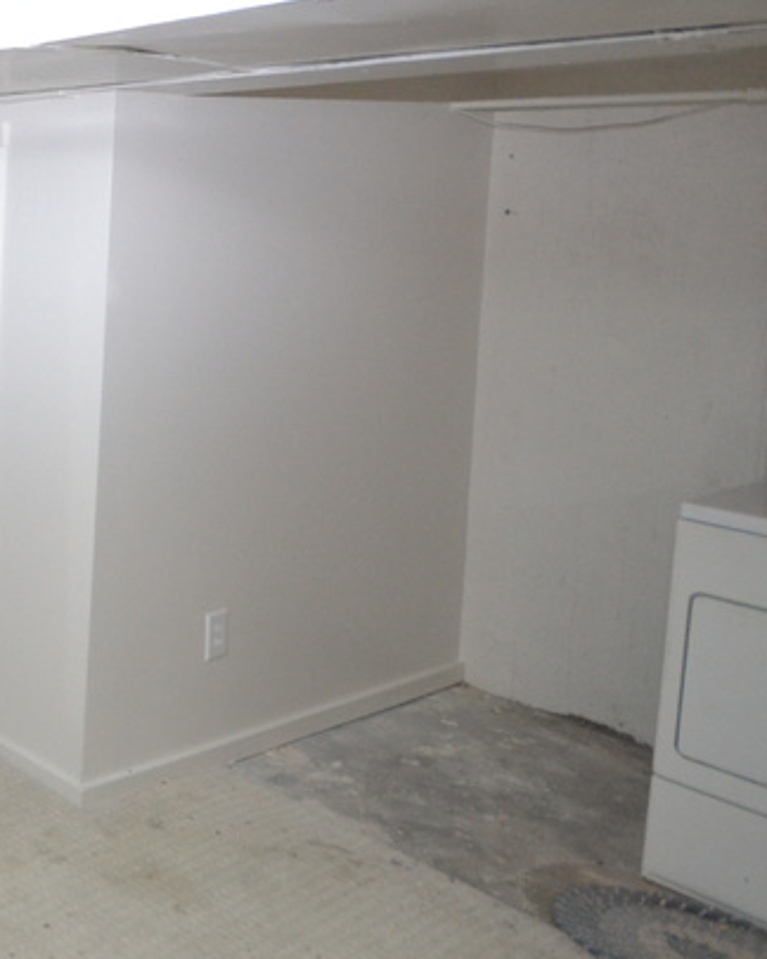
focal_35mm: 39
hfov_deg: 28.0
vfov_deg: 45.2
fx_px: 1112
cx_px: -336
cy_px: 252
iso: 1400
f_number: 4.2
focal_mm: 11
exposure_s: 1/60
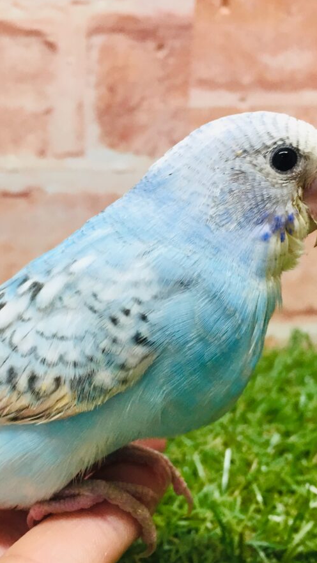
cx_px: 86
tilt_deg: -11.4
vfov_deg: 47.4
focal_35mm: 43
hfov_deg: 27.4
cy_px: 280
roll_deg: -0.1
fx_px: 643
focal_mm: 4.15
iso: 50
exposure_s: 1/30
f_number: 2.2
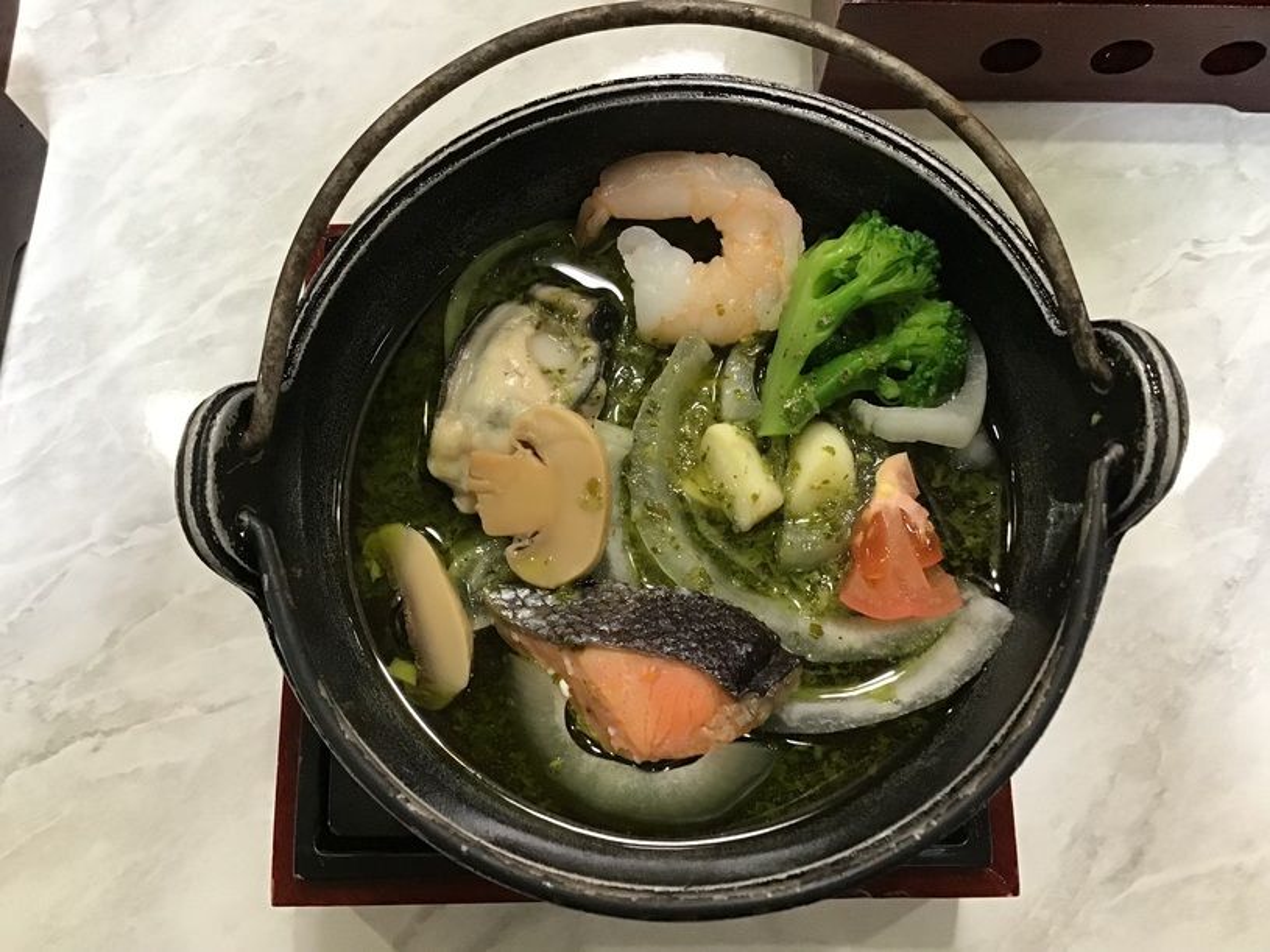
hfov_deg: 58.4
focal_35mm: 31
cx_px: 635
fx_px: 1137
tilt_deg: -76.4
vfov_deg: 45.4
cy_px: 476
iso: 125
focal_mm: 3.3
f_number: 2.4
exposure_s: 1/30
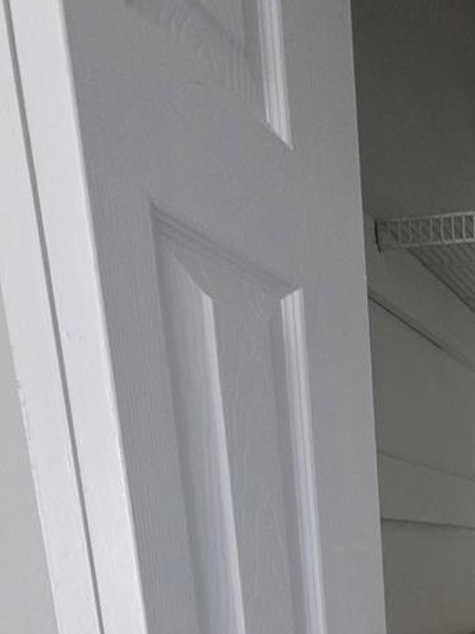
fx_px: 622
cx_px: 585
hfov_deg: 33.2
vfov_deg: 42.0
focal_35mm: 34
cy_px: 706
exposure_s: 1/60
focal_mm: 2.2
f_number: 1.9
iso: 500
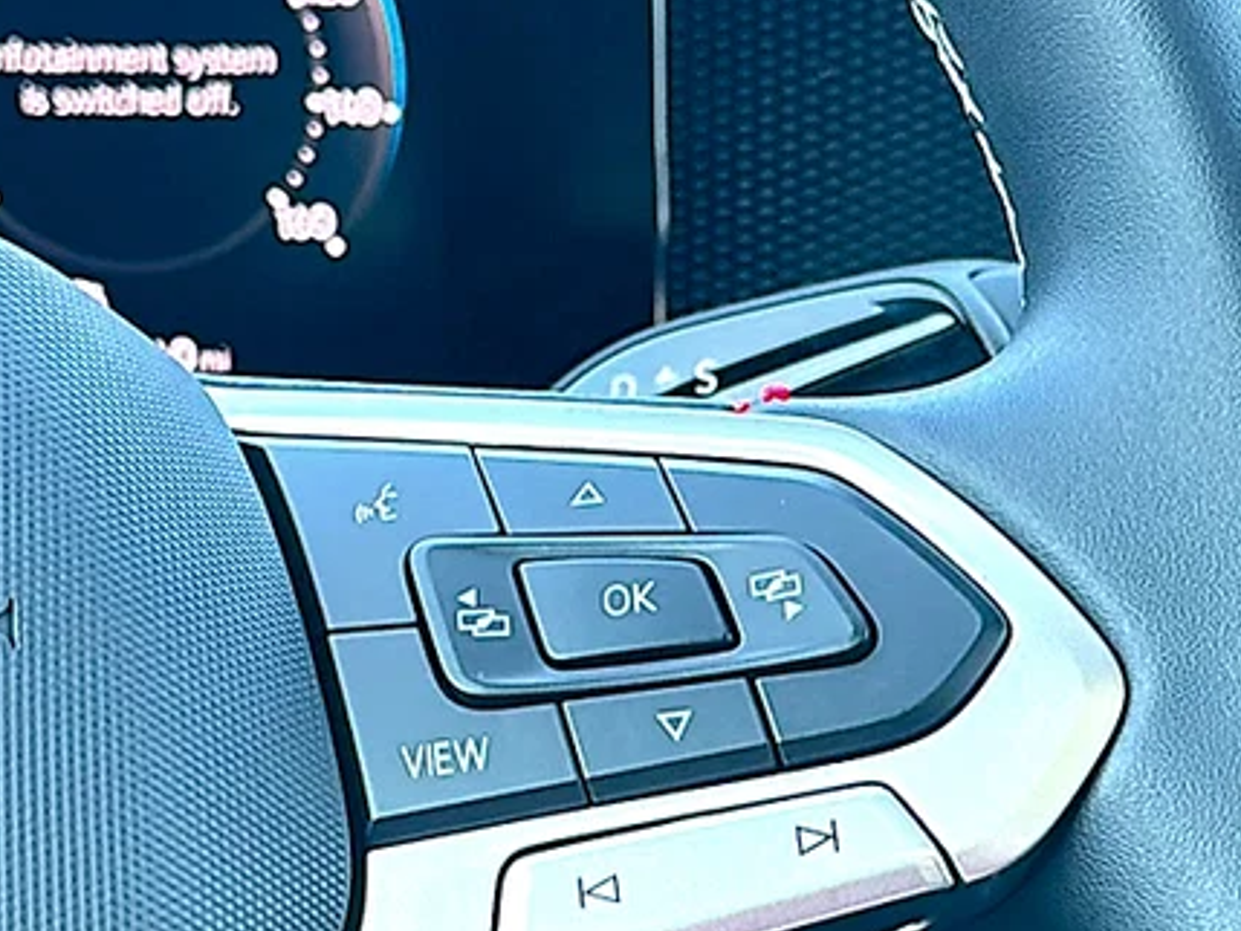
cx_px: 738
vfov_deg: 18.4
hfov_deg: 24.4
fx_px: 2869
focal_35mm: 80
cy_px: 632
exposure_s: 1/127
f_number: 1.78
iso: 80
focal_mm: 6.86
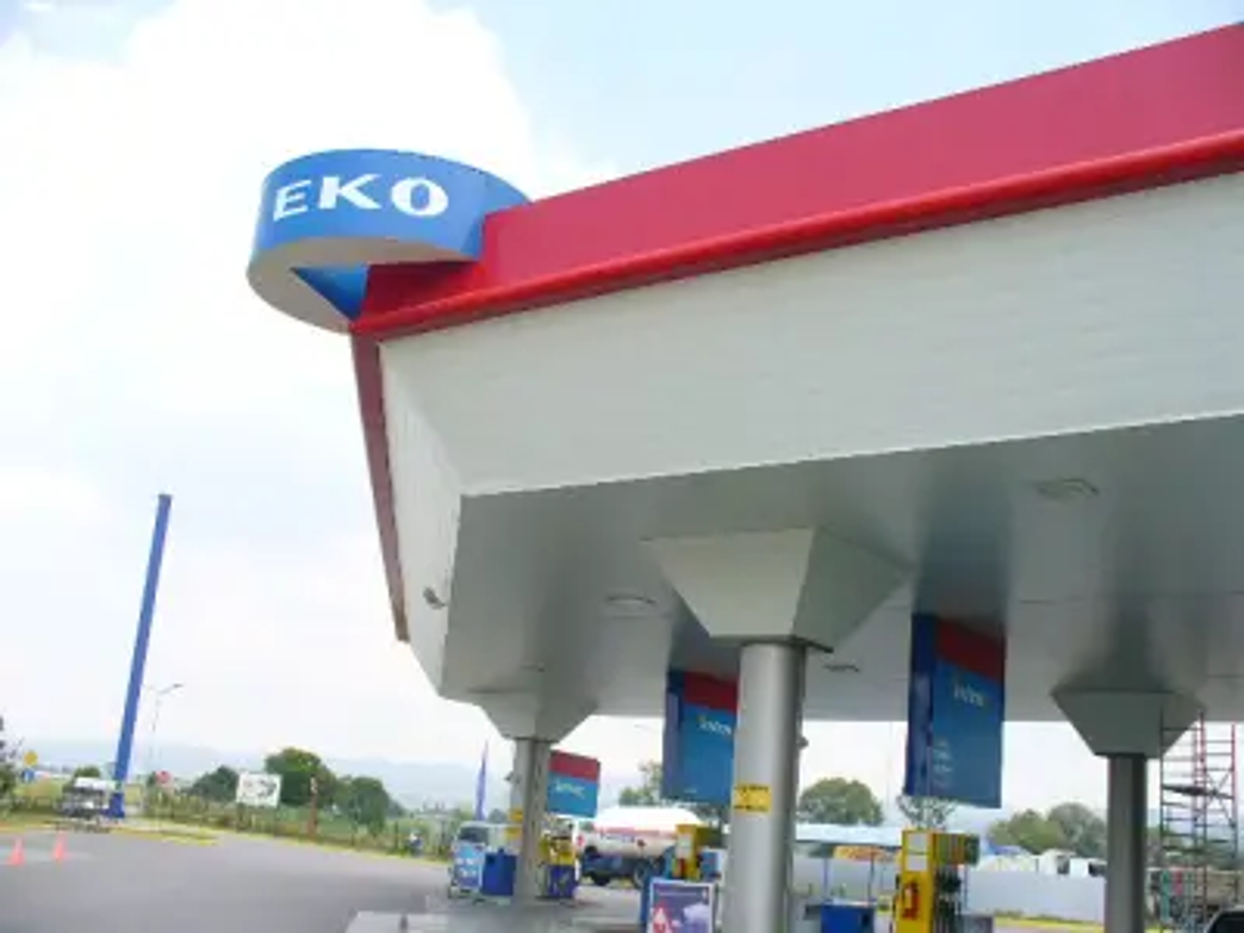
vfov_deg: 38.7
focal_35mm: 37
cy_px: 466
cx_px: 622
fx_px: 1330
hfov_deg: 50.1
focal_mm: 6.1
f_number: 5.6
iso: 80
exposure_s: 1/160
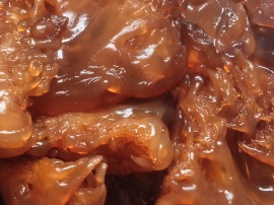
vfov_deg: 8.7
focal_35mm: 169
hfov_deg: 11.6
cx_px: -5
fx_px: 1337
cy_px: 228
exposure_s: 1/33.3
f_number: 4
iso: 320
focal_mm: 6.98
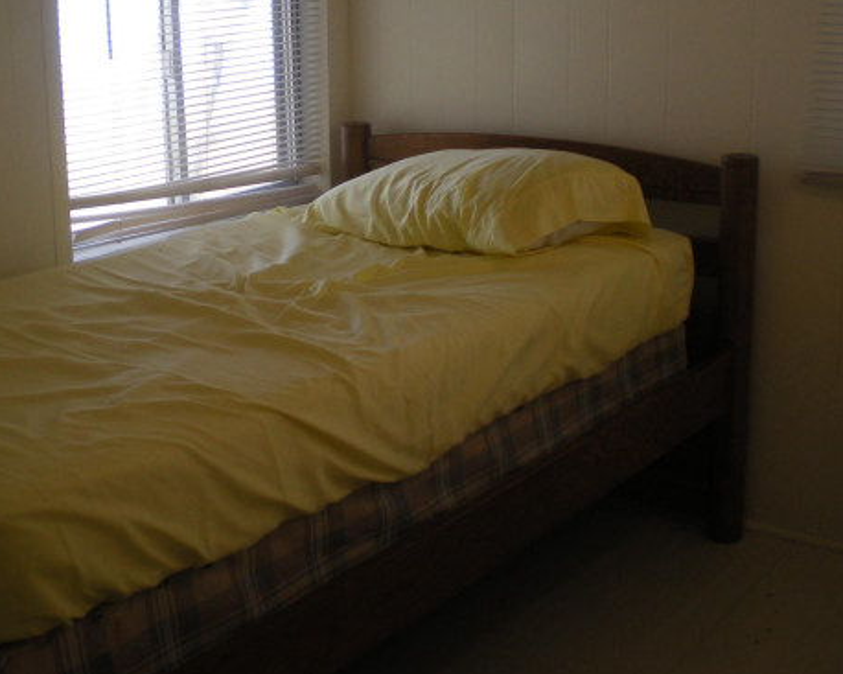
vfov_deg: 27.9
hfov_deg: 34.6
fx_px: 1347
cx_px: 314
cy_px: 219
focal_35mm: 54
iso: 104
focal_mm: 6.3
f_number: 3.1
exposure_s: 1/74
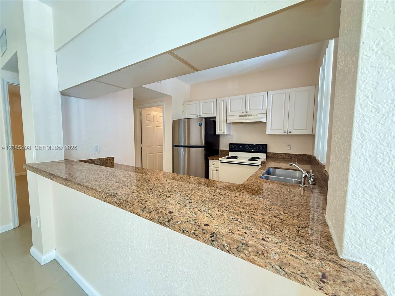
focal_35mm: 14
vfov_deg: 85.7
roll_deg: -0.3
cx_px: 198
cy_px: 148
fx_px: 160
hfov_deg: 102.1
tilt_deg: -4.0
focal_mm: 2.22
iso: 500
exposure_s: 1/60
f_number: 2.2
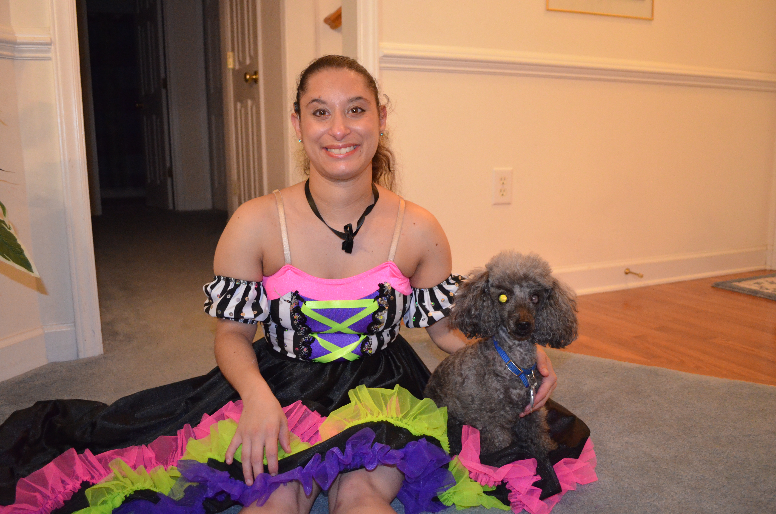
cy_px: 257
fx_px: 645
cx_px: 388
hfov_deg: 62.0
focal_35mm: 30
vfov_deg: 43.4
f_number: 3.8
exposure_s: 1/60
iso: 3200
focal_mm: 20
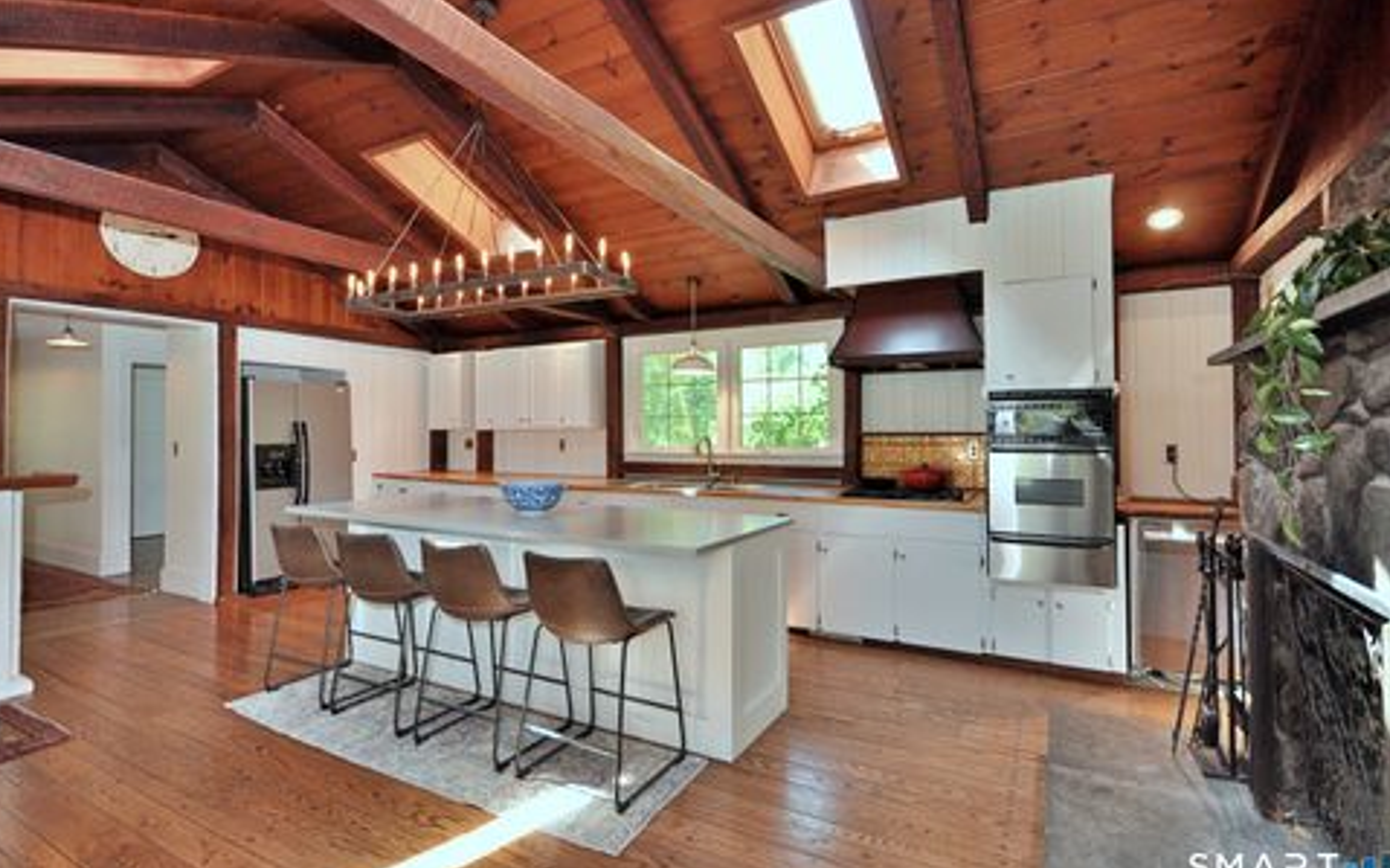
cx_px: 679
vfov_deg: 66.3
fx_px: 664
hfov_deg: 92.6
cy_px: 409
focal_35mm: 18
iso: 560
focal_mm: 11
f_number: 4.2
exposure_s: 1/60
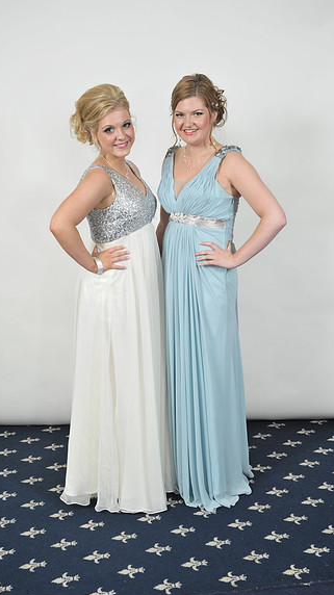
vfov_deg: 40.6
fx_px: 804
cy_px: 301
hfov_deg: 23.5
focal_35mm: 51
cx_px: 161
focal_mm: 48
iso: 1000
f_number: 7.1
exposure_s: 1/160
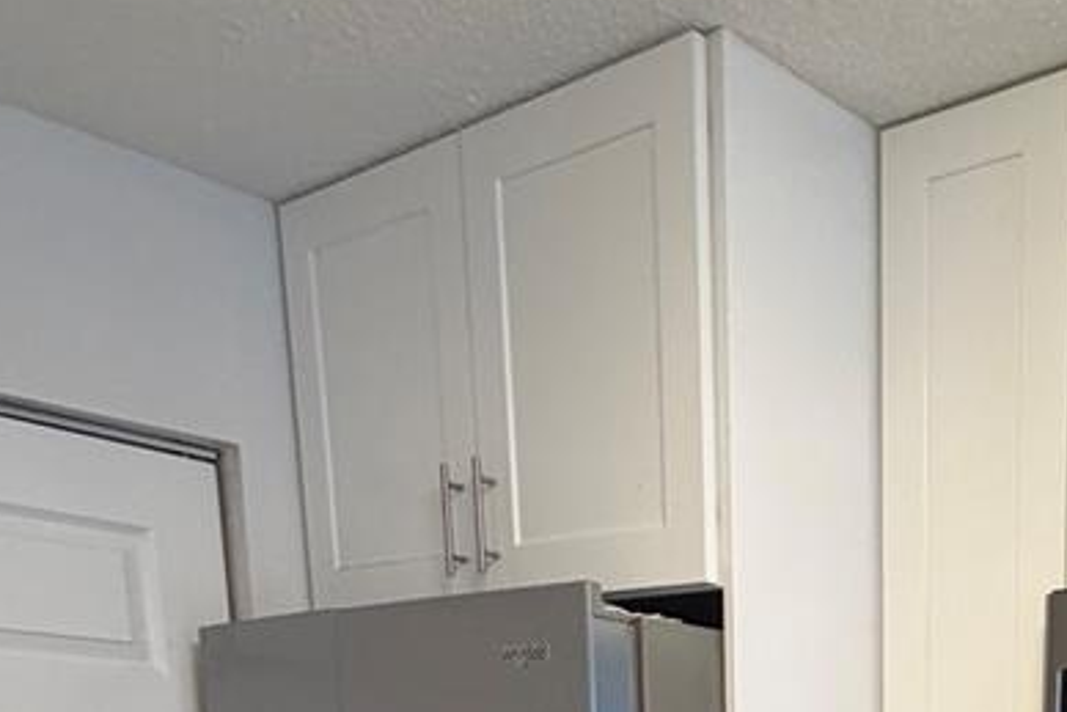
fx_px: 1334
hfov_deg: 39.5
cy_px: 1078
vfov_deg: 23.6
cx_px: 1018
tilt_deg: -11.8
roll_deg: -0.9
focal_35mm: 45
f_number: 2.2
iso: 200
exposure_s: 1/120
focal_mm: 2.22
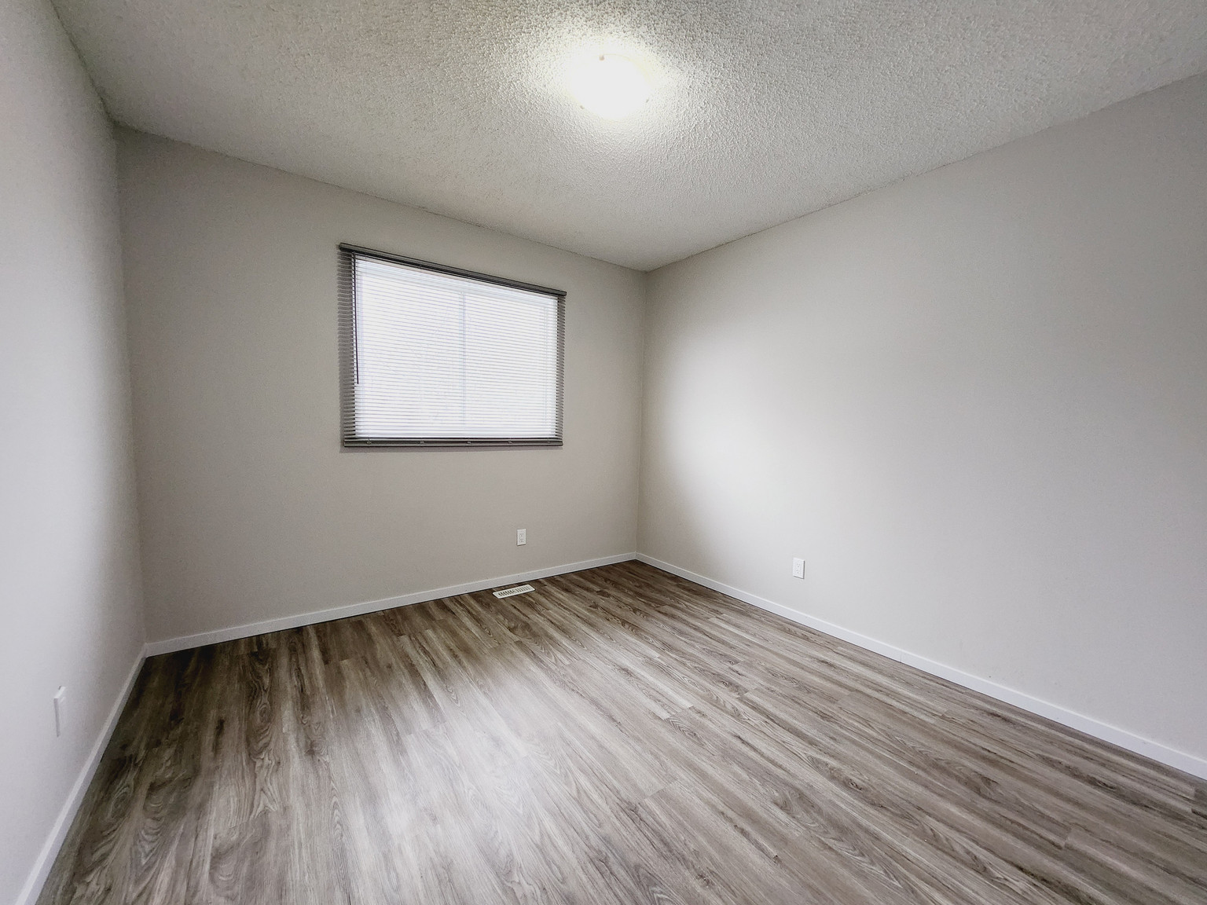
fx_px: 453
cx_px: 604
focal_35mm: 13
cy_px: 452
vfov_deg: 89.9
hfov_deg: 106.2
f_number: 2.2
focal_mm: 1.74
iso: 125
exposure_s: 1/60
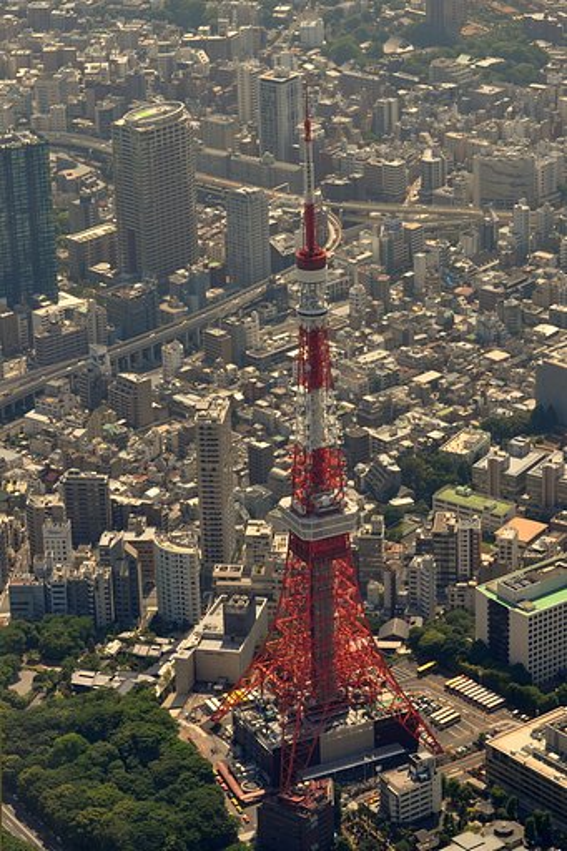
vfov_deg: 24.6
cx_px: 284
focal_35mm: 82
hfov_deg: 16.5
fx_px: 1950
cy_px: 426
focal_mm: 55
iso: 200
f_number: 9
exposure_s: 1/320
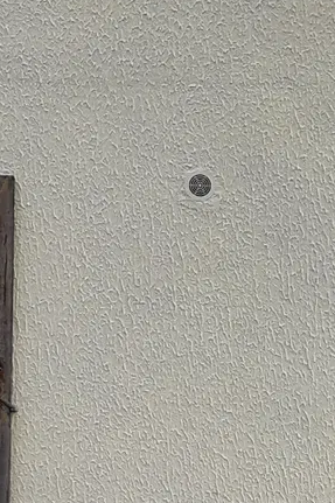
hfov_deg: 9.7
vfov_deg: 14.5
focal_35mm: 139
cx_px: 453
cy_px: 491
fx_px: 1942
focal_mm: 3.6
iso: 40
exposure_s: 1/421
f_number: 1.9
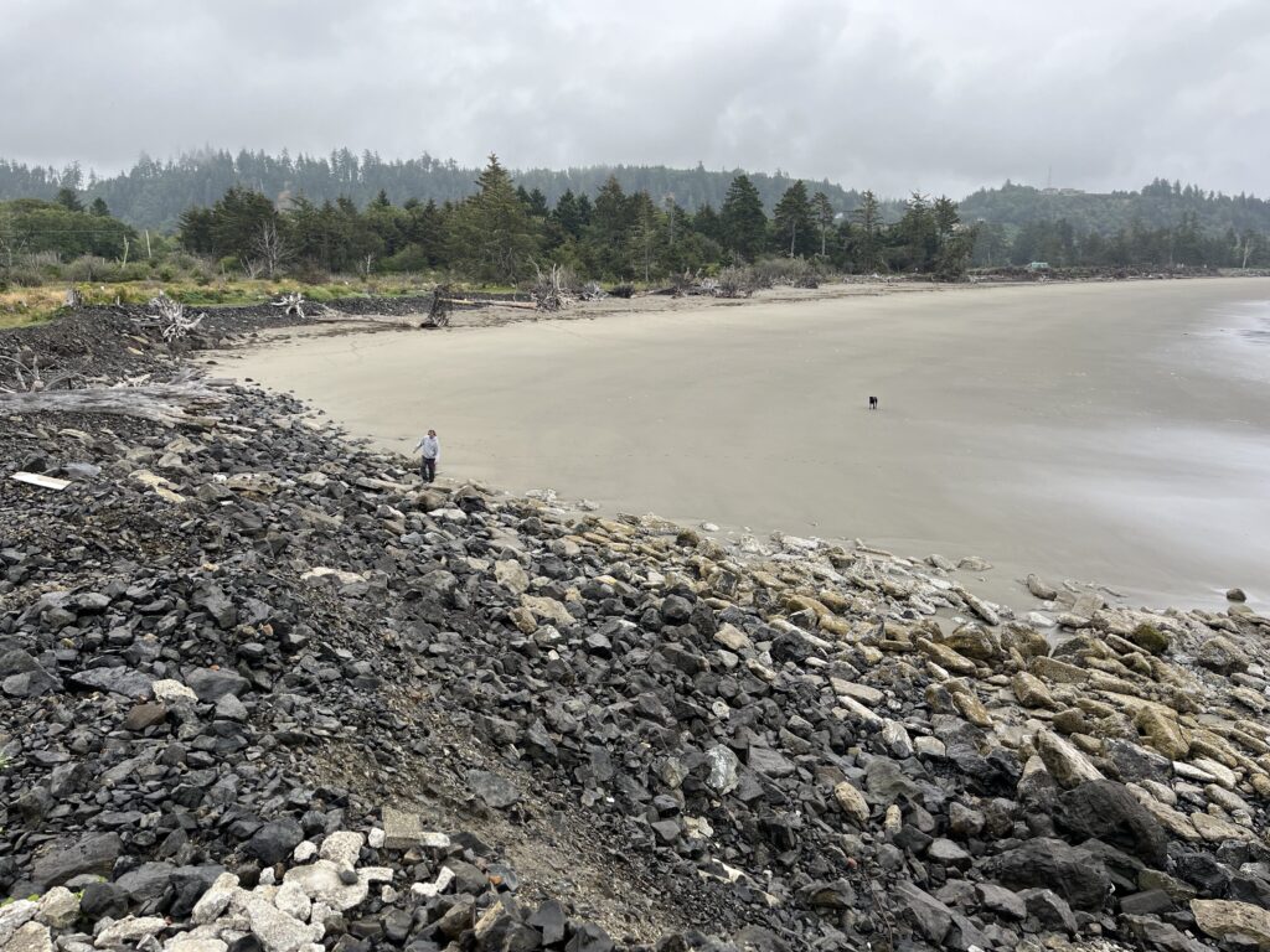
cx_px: 635
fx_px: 954
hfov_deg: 67.3
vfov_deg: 53.1
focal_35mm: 26
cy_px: 476
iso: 50
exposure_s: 1/467
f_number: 1.6
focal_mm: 5.1
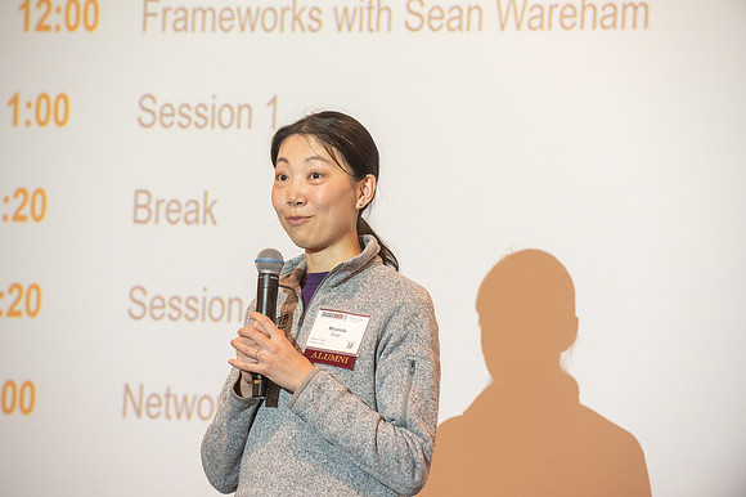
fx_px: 3110
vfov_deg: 9.1
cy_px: 248
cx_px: 373
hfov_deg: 13.7
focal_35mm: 150
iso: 1600
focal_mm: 150
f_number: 3.5
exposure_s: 1/320
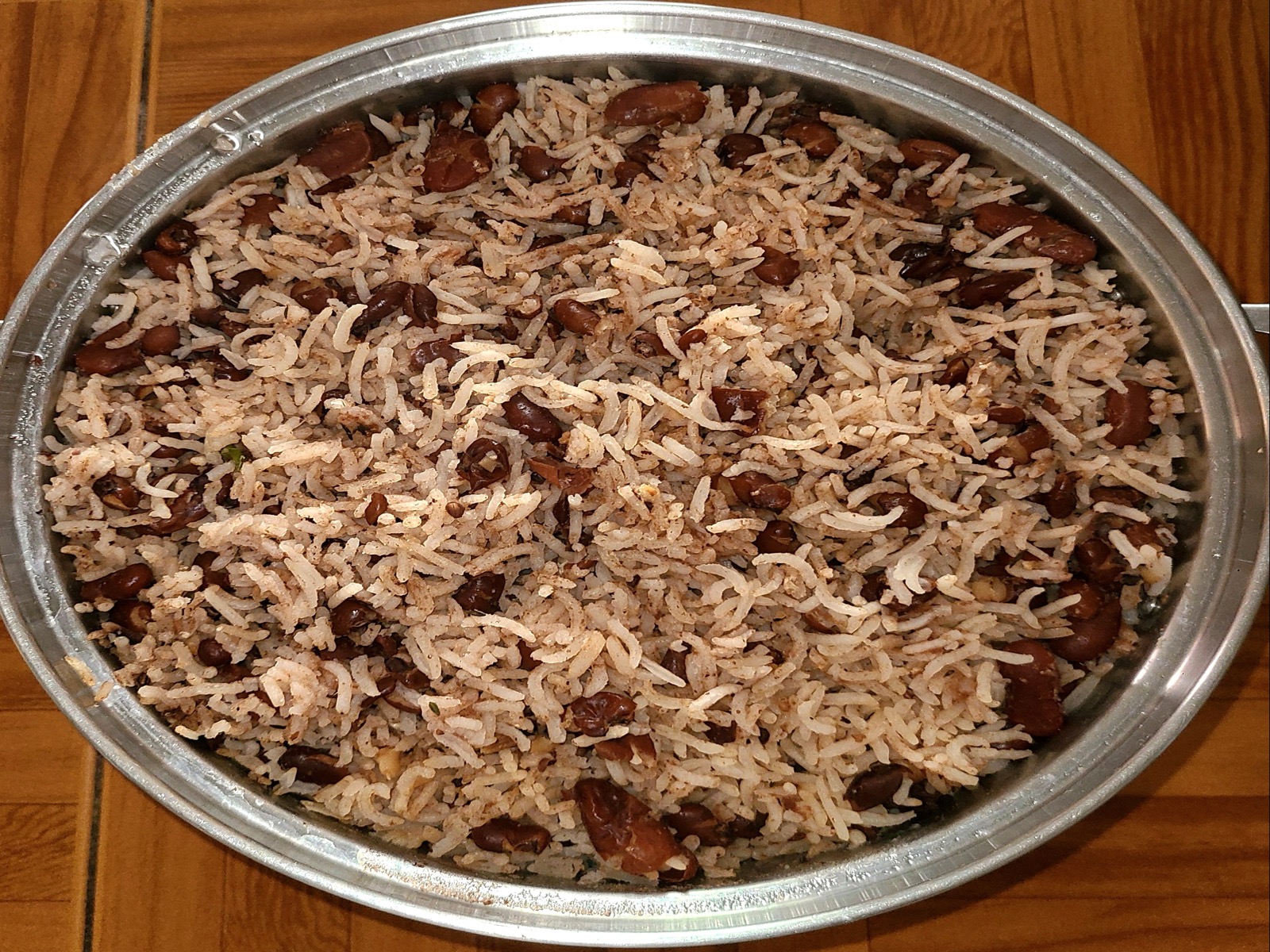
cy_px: 476
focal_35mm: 26
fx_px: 954
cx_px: 635
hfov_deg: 67.3
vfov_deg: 53.1
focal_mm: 5.4
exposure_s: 1/33
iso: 125
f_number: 1.8
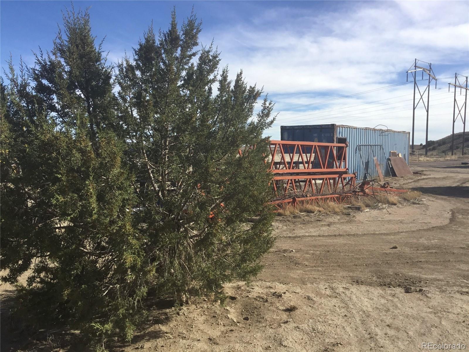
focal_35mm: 31
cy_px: 176
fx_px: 420
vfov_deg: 45.4
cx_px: 234
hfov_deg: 58.4
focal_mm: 3.3
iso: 25
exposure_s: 1/1597
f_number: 2.4
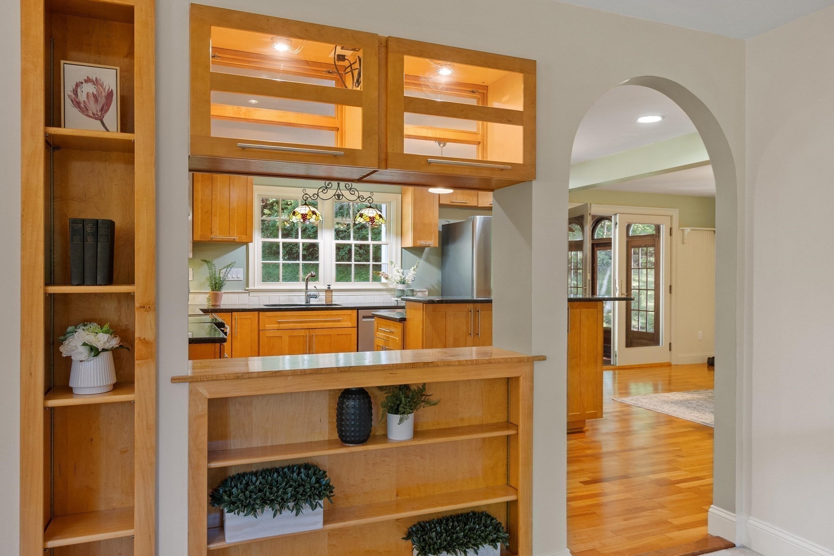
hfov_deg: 71.5
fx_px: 579
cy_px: 278
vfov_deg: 51.3
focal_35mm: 25
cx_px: 417
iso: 640
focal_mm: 17
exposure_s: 1/2.5
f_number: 4
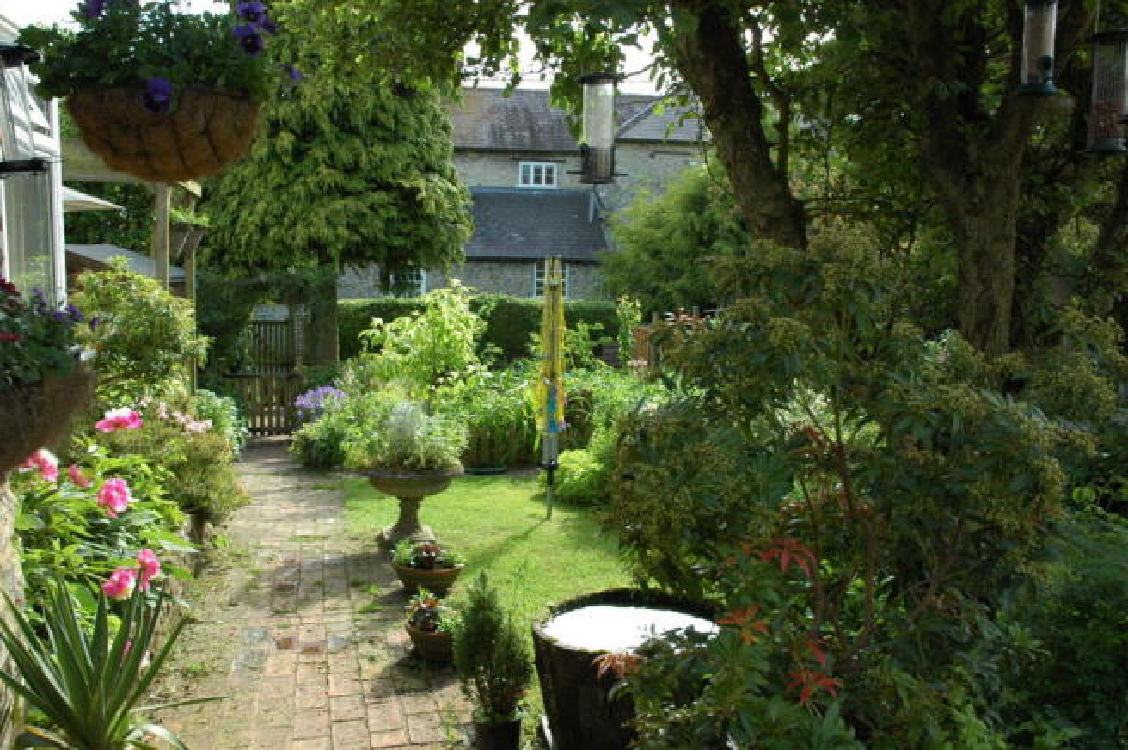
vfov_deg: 39.9
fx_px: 1033
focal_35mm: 33
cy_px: 375
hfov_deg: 57.3
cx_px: 564
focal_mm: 22
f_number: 9
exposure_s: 1/125
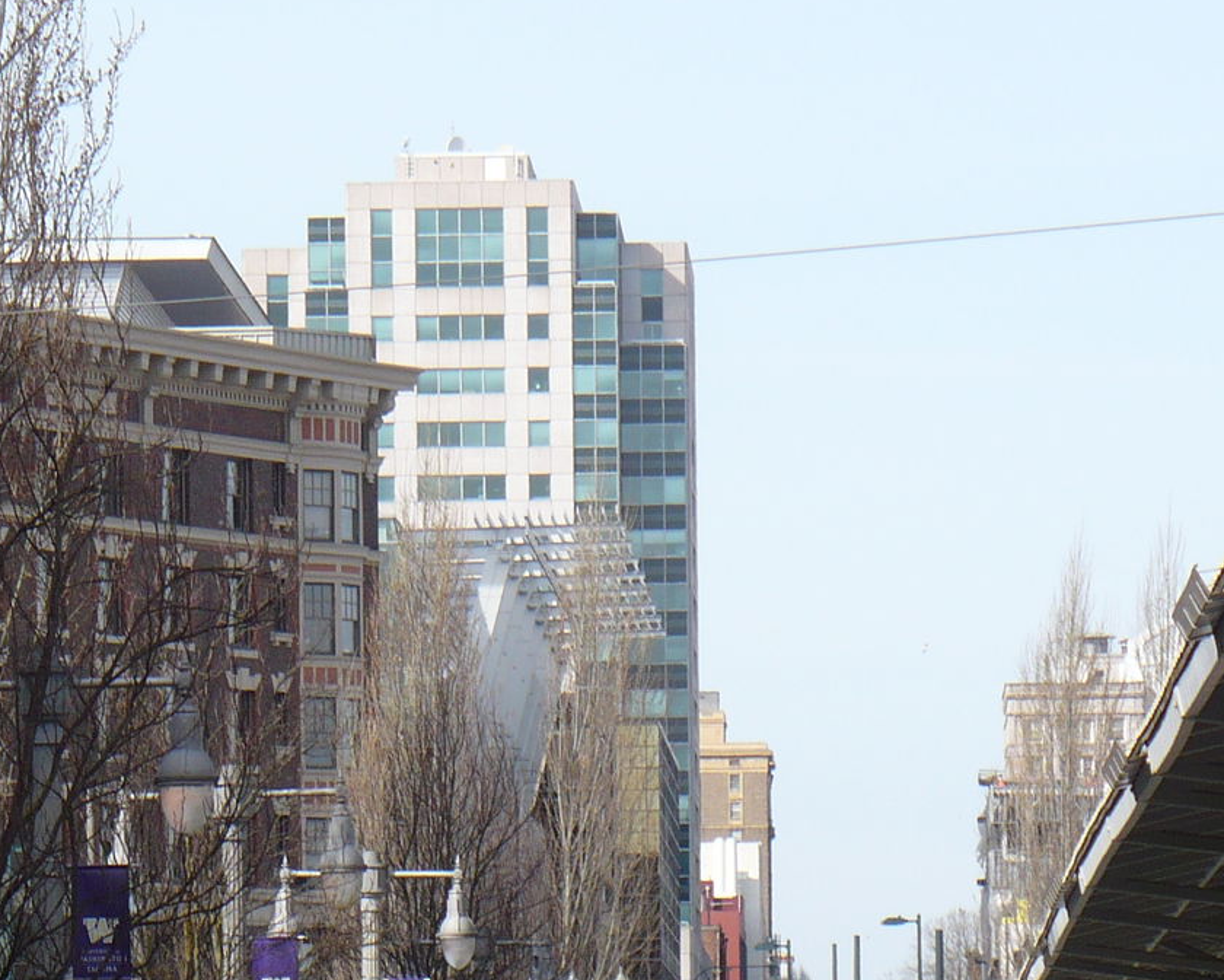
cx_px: 245
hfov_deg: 6.2
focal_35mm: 310
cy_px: 668
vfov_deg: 5.0
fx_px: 11230
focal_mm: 22.9
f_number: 3.8
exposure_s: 1/640
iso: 100
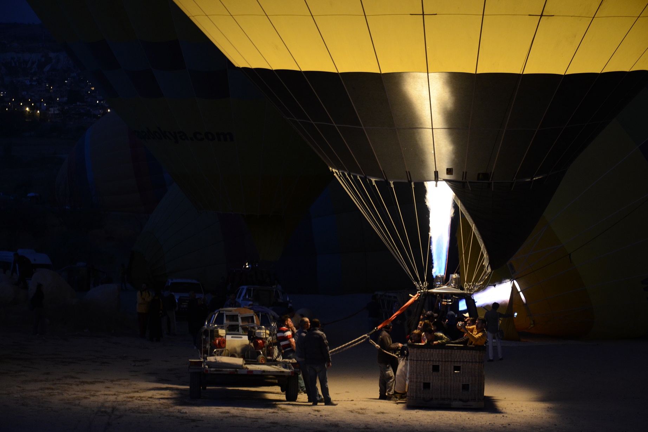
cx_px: 324
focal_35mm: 99
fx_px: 1782
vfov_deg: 13.8
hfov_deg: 20.6
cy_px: 216
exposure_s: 1/10
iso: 800
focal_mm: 66
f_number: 5.3
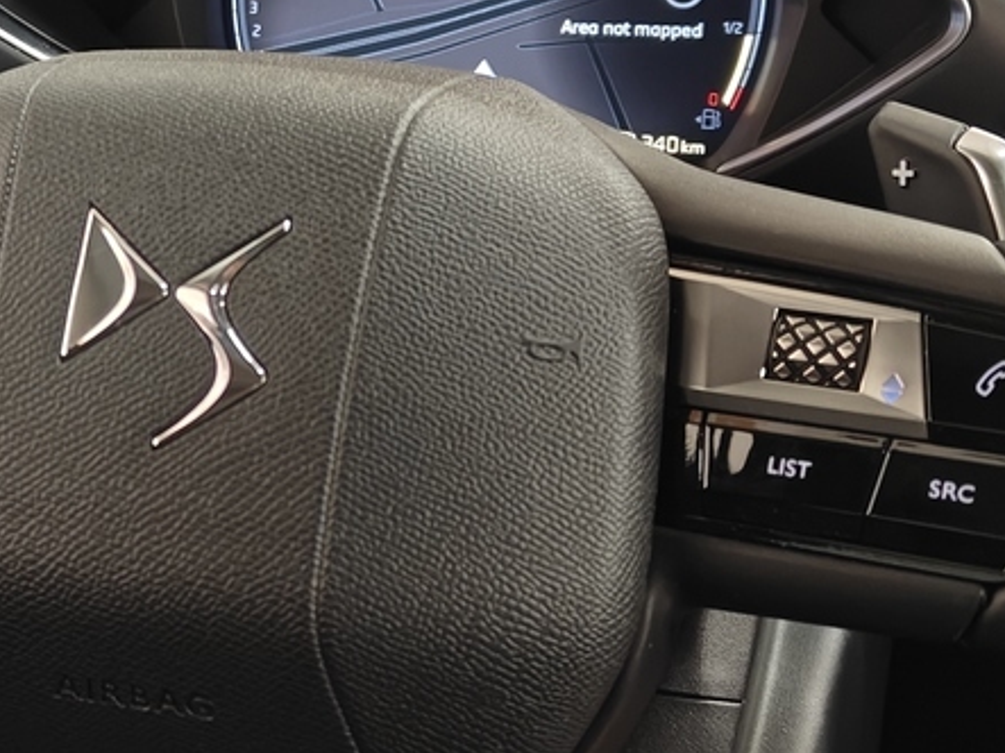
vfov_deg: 18.9
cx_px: 141
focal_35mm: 78
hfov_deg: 24.5
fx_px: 2264
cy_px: 347
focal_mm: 5.59
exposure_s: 1/26
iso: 160
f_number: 1.8
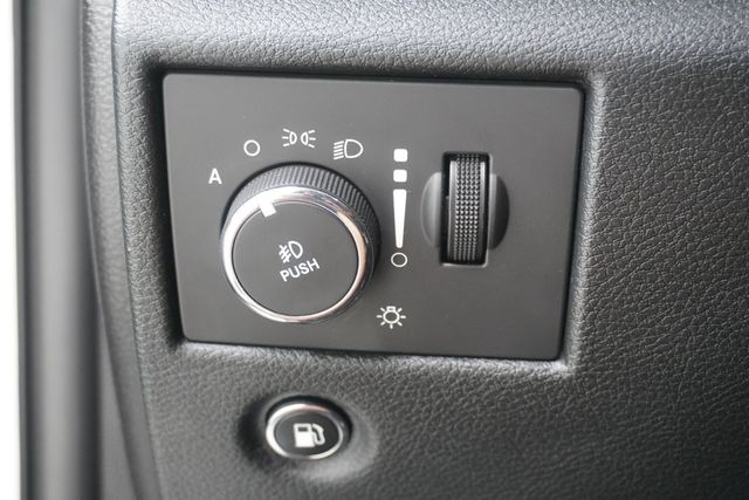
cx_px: 374
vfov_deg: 25.1
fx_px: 1124
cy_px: 250
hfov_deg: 36.9
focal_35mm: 54
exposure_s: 1/60
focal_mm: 36
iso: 4000
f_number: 5.6
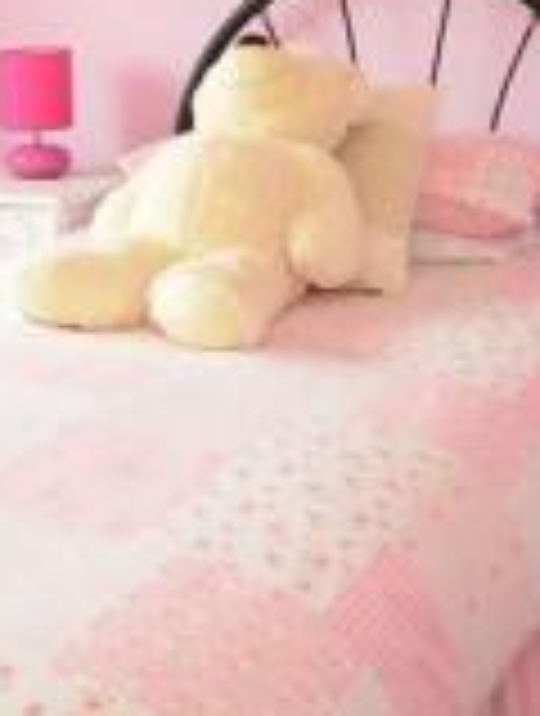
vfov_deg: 23.6
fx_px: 1595
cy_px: -86
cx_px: 130
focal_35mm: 77
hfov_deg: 19.1
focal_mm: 13
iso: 200
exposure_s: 1/15
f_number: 5
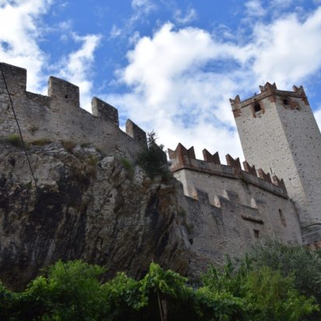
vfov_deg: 39.2
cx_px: 138
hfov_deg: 39.1
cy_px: 159
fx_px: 451
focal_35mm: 43
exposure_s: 1/250
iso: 200
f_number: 8
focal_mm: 22
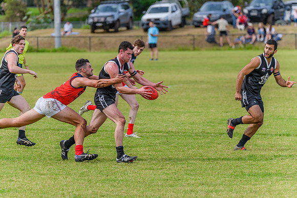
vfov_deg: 4.7
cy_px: 99
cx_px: 145
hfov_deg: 7.0
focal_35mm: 292
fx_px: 2411
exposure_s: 1/2000
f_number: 5.6
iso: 800
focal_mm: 280
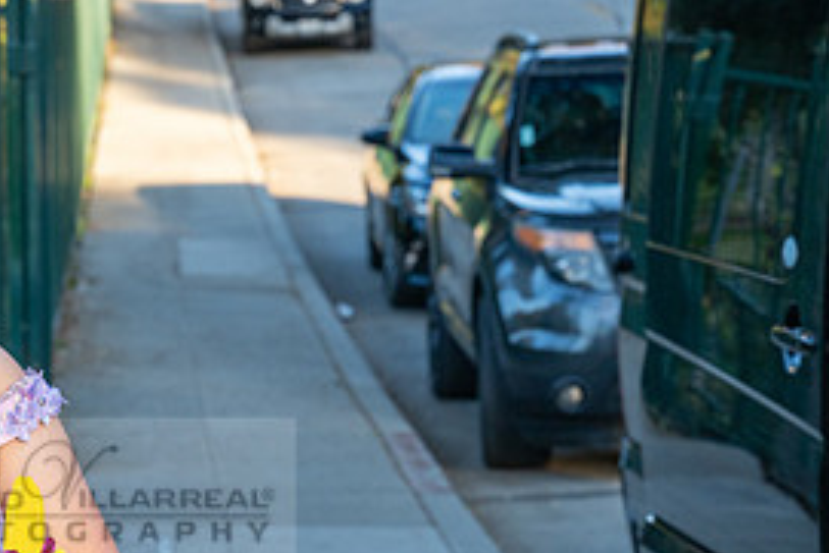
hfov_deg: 13.5
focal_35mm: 150
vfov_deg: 9.1
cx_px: 37
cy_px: 490
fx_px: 3456
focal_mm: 70
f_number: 6.3
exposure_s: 1/200
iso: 400
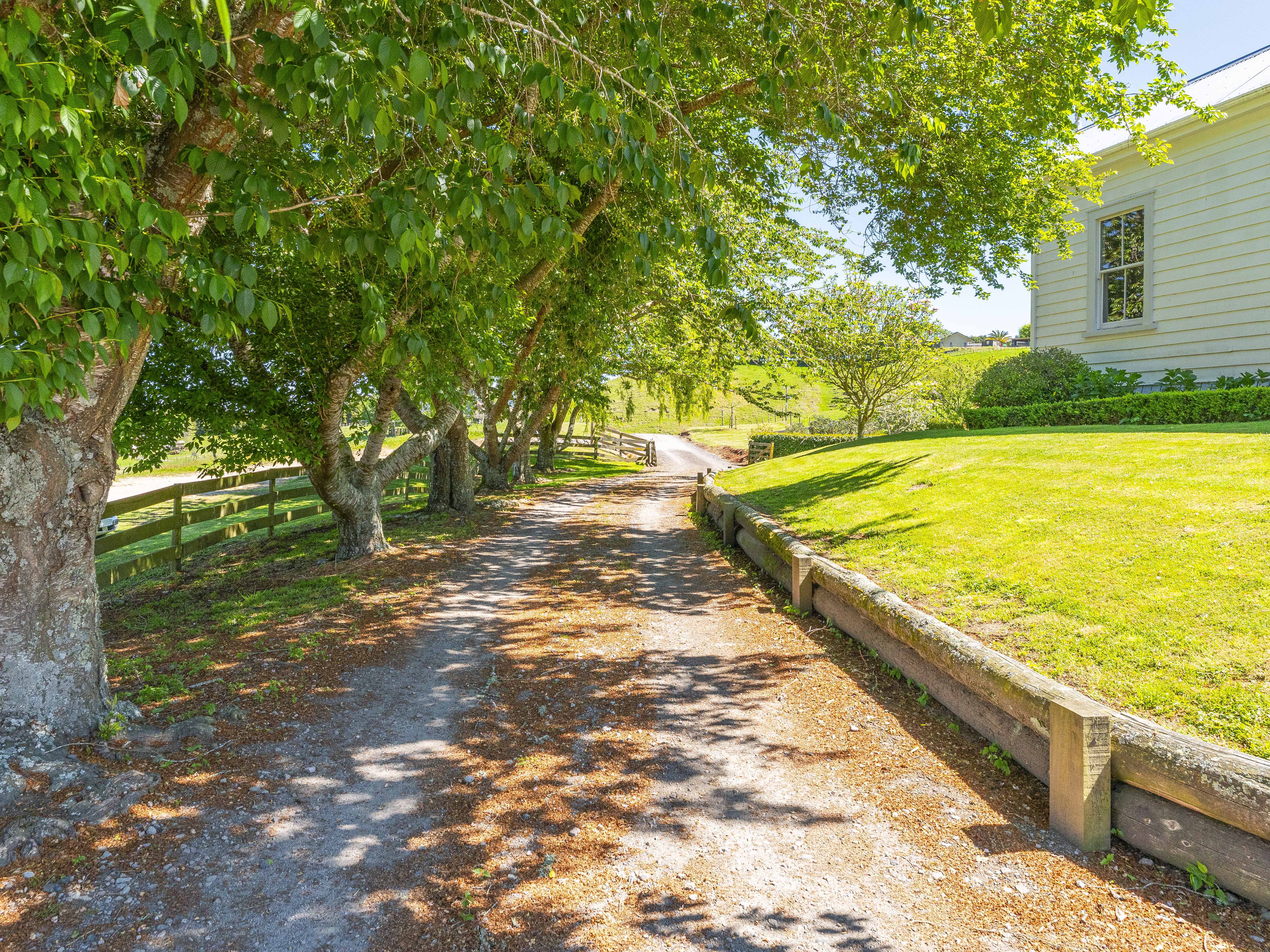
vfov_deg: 57.1
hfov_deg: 72.2
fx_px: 870
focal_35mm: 24
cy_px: 399
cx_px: 640
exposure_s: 1/800
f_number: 8
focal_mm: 16.5
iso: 640
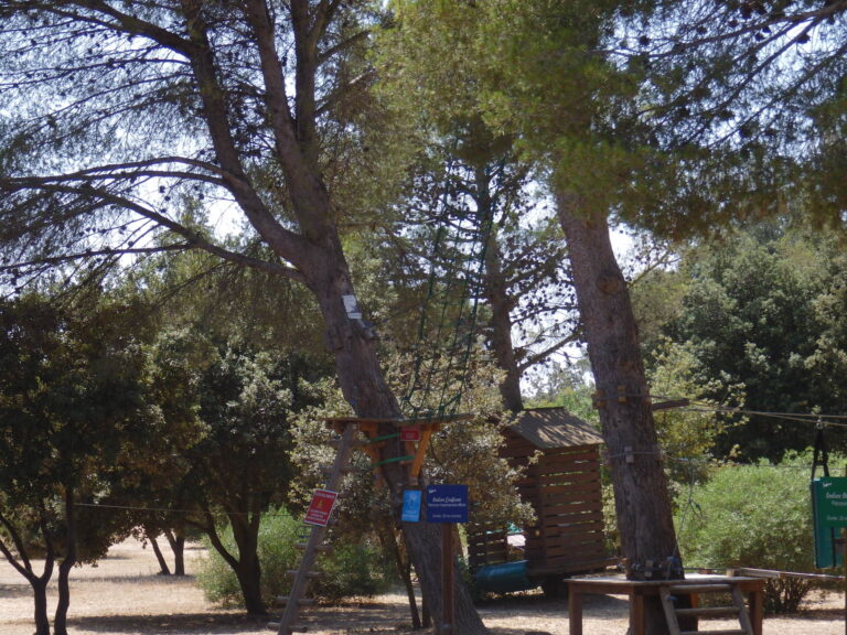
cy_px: 318
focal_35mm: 106
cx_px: 424
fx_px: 2594
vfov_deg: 14.0
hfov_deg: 18.5
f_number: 5
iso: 100
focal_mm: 19
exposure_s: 1/200
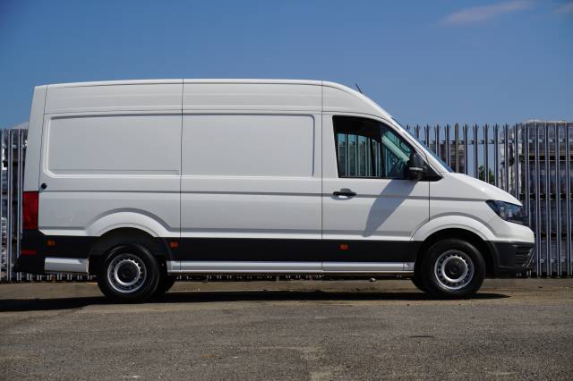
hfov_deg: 28.7
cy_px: 190
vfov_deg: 19.3
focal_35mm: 70
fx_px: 1121
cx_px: 286
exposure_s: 1/200
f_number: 9
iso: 100
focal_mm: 47
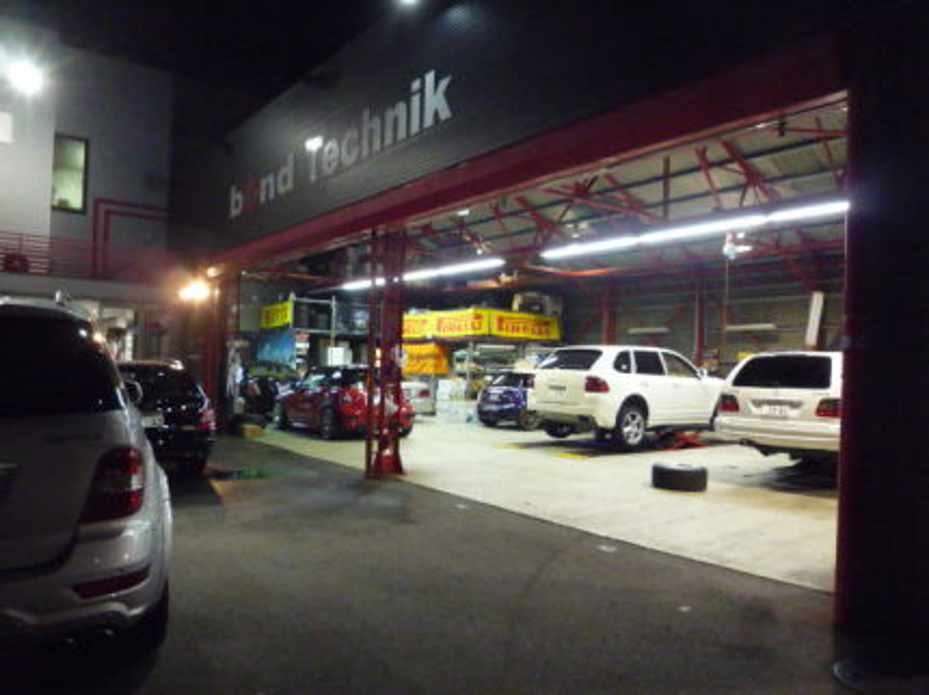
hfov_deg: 69.4
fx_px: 671
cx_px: 464
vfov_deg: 54.8
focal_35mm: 25
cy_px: 348
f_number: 2.8
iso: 800
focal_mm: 4.4
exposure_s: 1/60
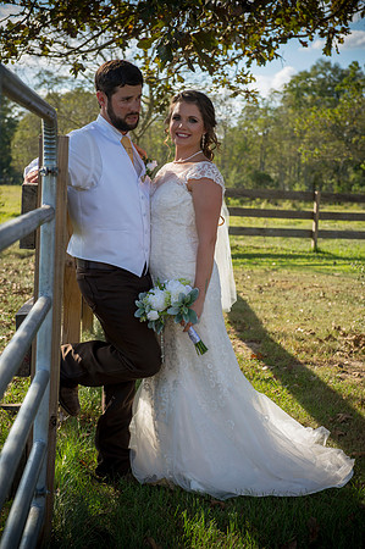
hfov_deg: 19.4
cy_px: 274
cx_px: 182
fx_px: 1067
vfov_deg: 28.9
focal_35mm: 70
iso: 200
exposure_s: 1/400
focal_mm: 70
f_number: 6.3
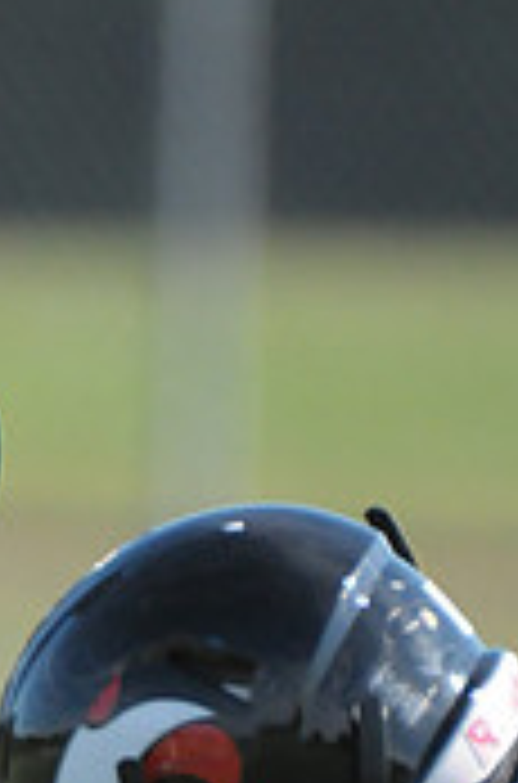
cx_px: 56
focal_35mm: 2003
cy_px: 1256
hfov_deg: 0.7
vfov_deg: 1.0
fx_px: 43489
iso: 1600
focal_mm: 400
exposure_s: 1/5000
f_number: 4
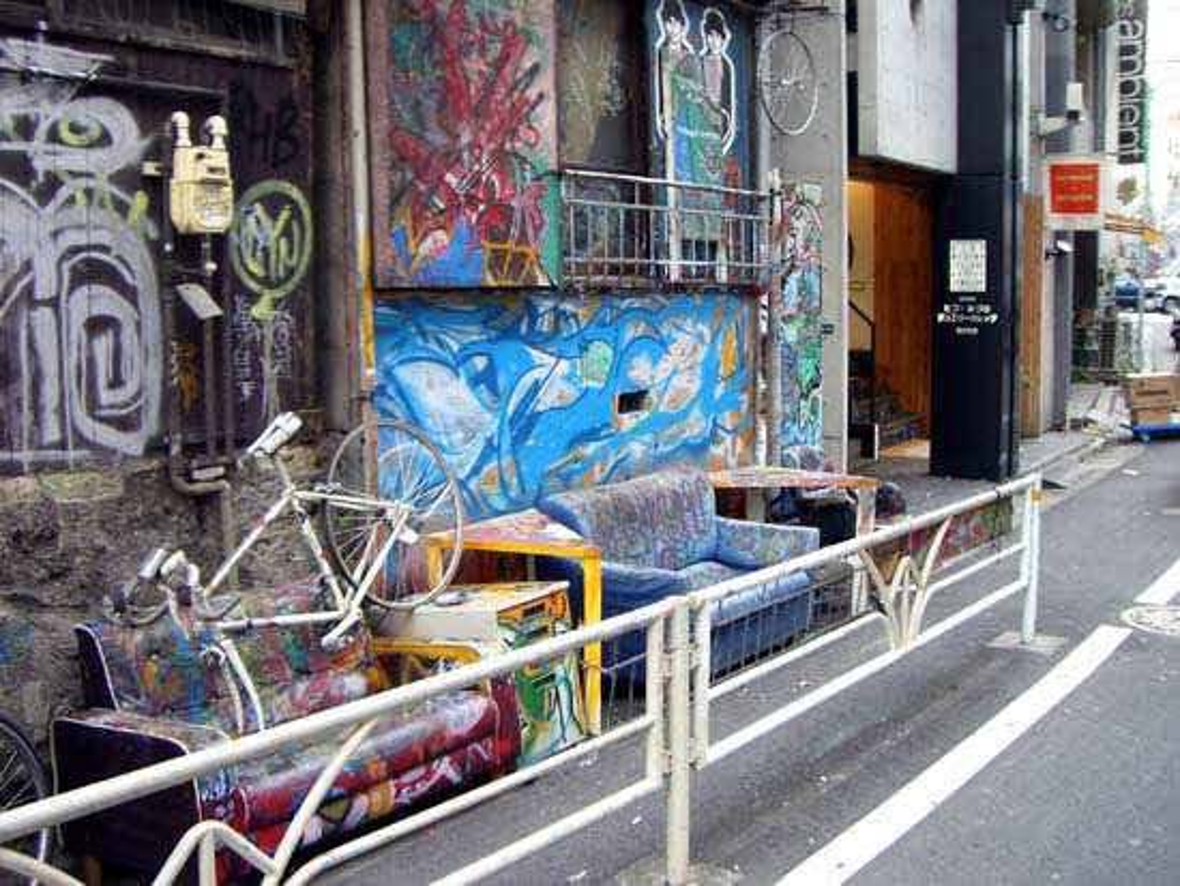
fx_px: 1296
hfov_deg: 49.0
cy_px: 443
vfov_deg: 37.7
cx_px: 590
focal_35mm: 38
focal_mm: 6.2
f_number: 2.7
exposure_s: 1/40
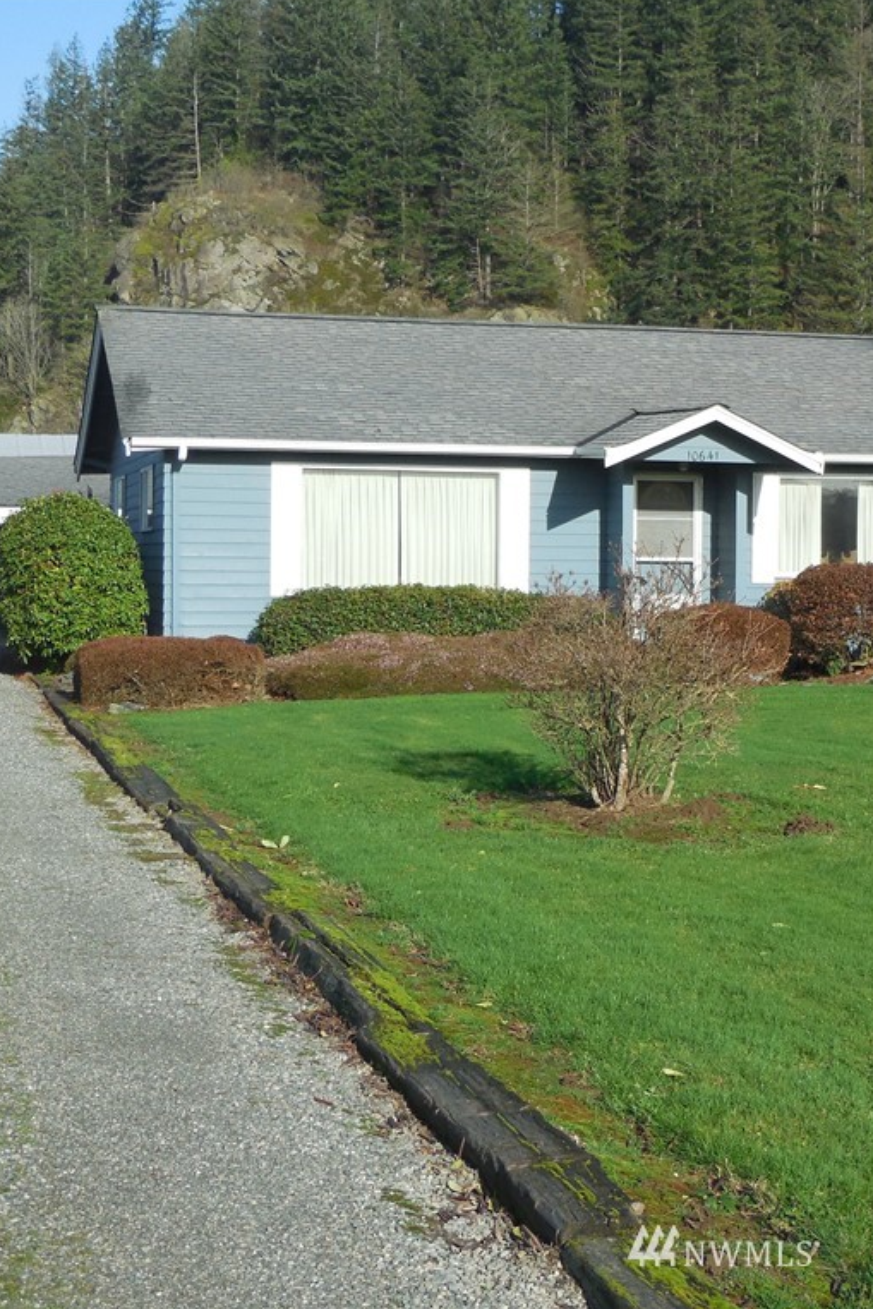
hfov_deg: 18.2
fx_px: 2690
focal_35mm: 74
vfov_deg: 27.3
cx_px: 724
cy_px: 652
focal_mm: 9.4
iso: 125
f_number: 4
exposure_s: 1/800
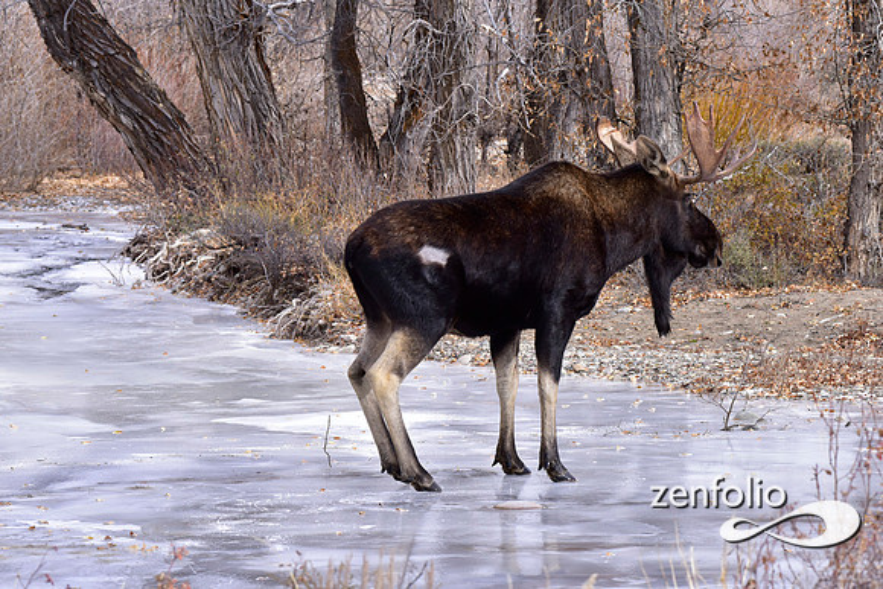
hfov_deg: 10.3
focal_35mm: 200
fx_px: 4906
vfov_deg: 6.9
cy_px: 294
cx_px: 442
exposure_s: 1/640
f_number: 10
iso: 800
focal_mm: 200
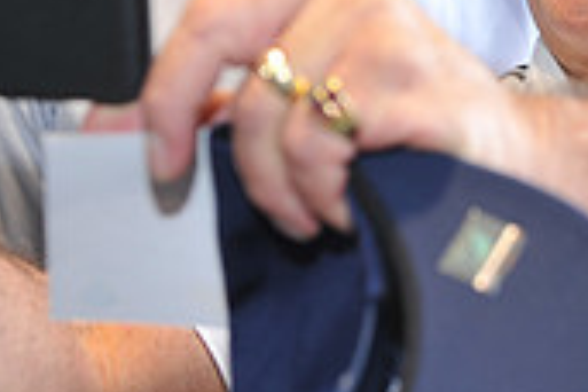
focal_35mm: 119
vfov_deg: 11.4
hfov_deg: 16.9
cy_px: -24
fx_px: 1944
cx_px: 550
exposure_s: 1/80
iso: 250
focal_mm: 35
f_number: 3.5
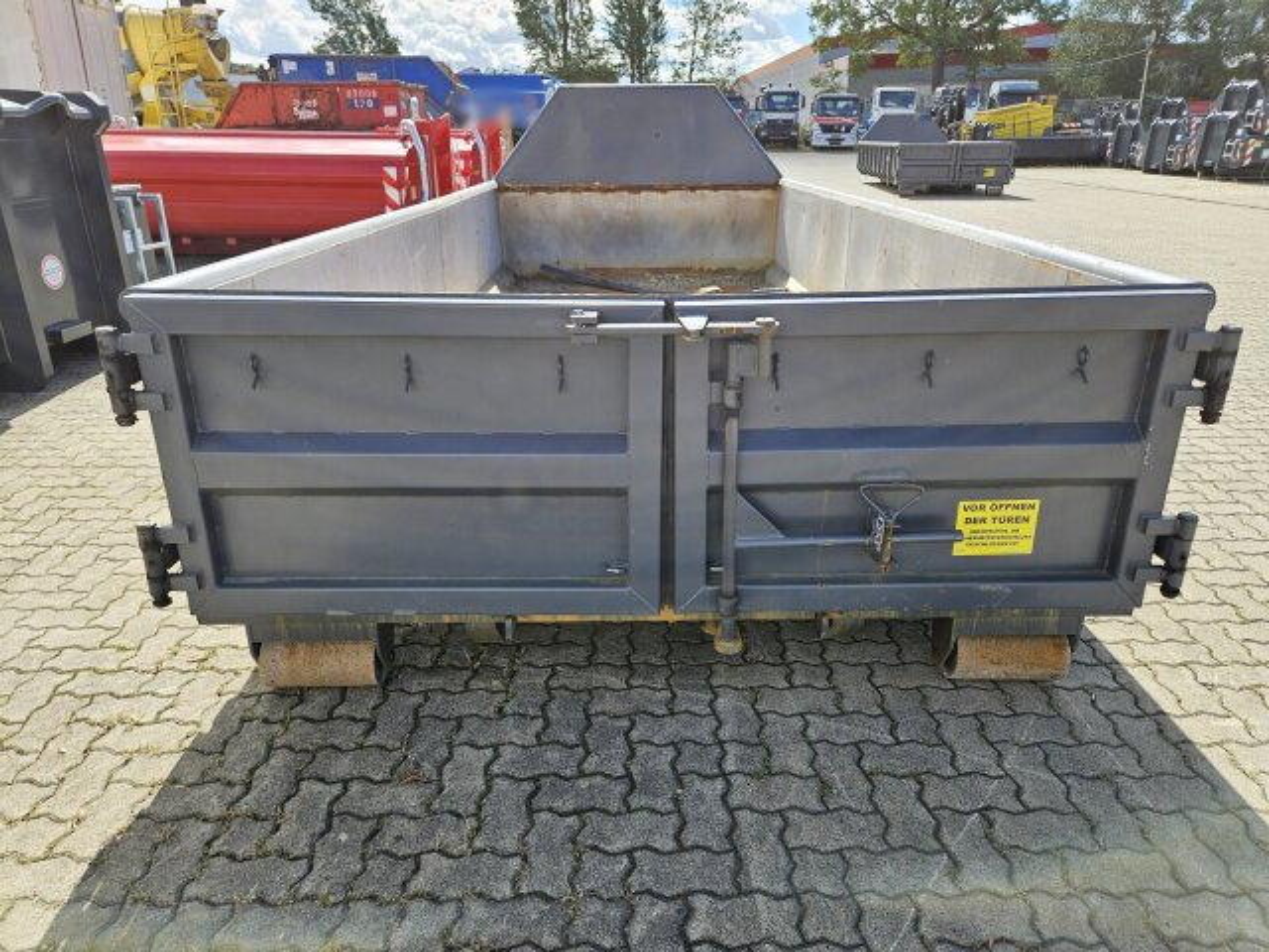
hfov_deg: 73.9
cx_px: 634
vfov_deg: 58.9
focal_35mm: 23
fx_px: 843
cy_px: 476
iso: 25
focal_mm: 5.4
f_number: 1.8
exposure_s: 1/887
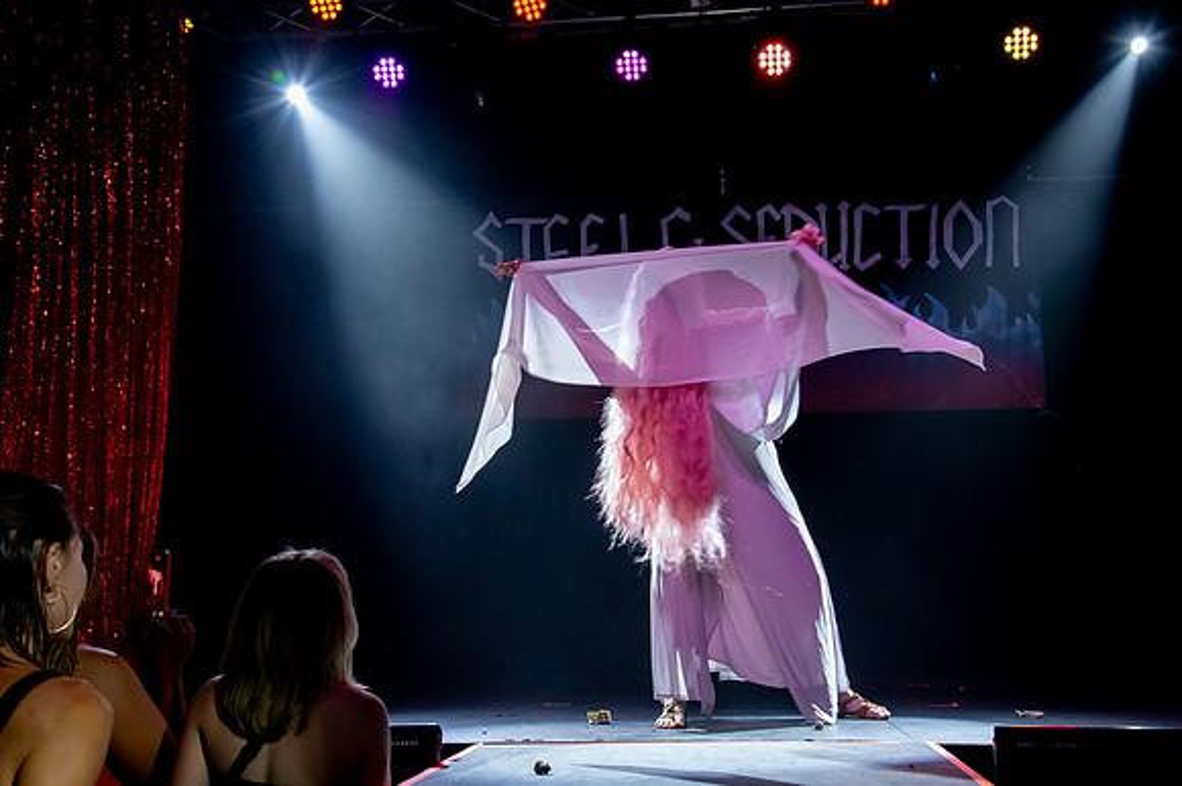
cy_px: 362
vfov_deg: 26.1
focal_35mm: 52
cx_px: 575
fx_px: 1698
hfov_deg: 38.4
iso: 6400
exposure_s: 1/80
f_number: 8
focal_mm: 44
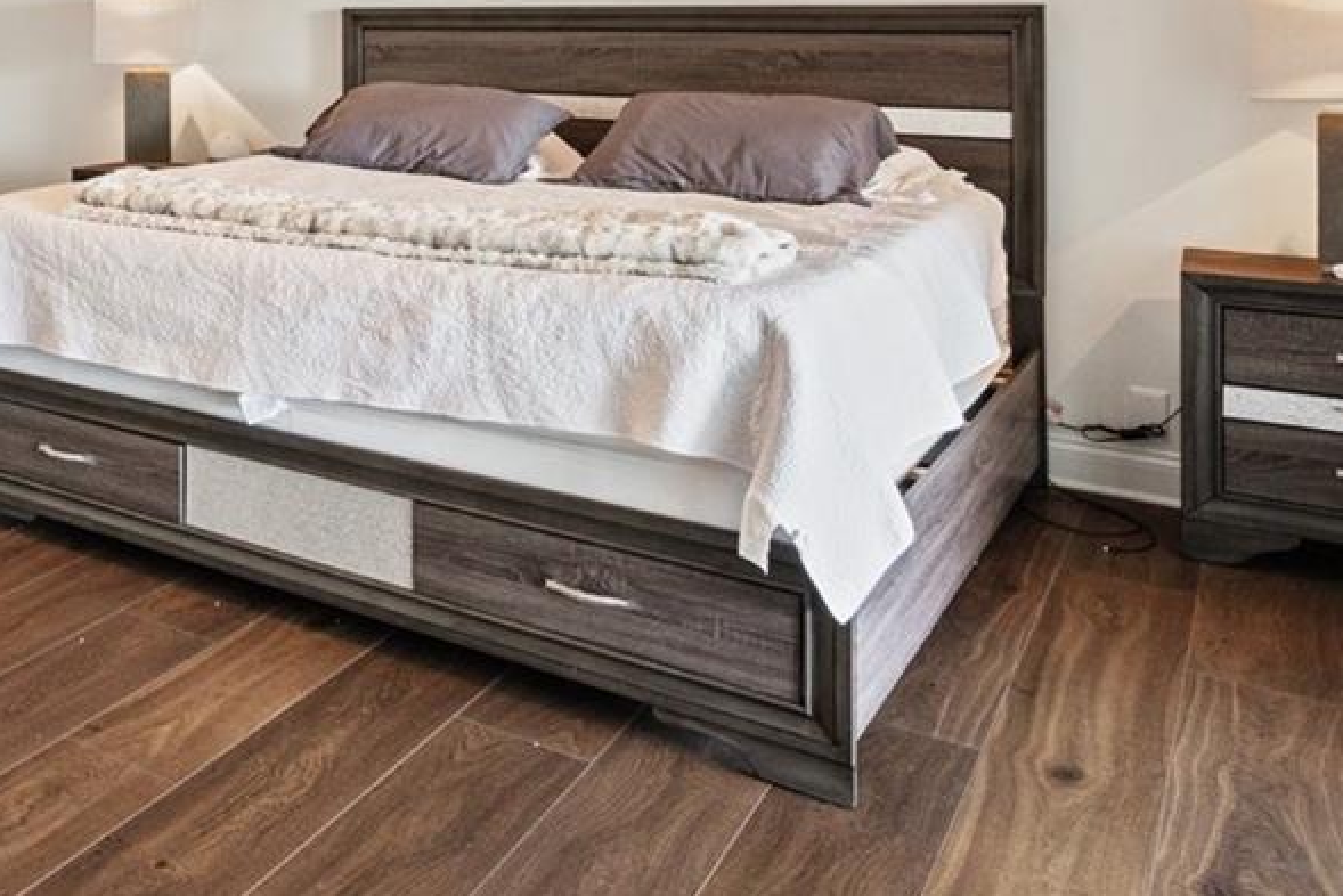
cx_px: -43
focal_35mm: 38
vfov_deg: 32.3
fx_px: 1418
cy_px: 5
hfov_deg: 42.6
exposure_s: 1/2.5
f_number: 7.1
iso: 160
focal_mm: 14
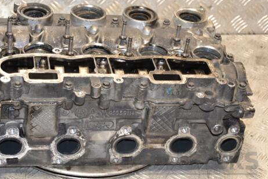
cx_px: 95
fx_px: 652
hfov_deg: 23.1
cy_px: 83
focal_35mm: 88
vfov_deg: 15.6
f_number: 4.8
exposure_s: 1/100
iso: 800
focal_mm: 45
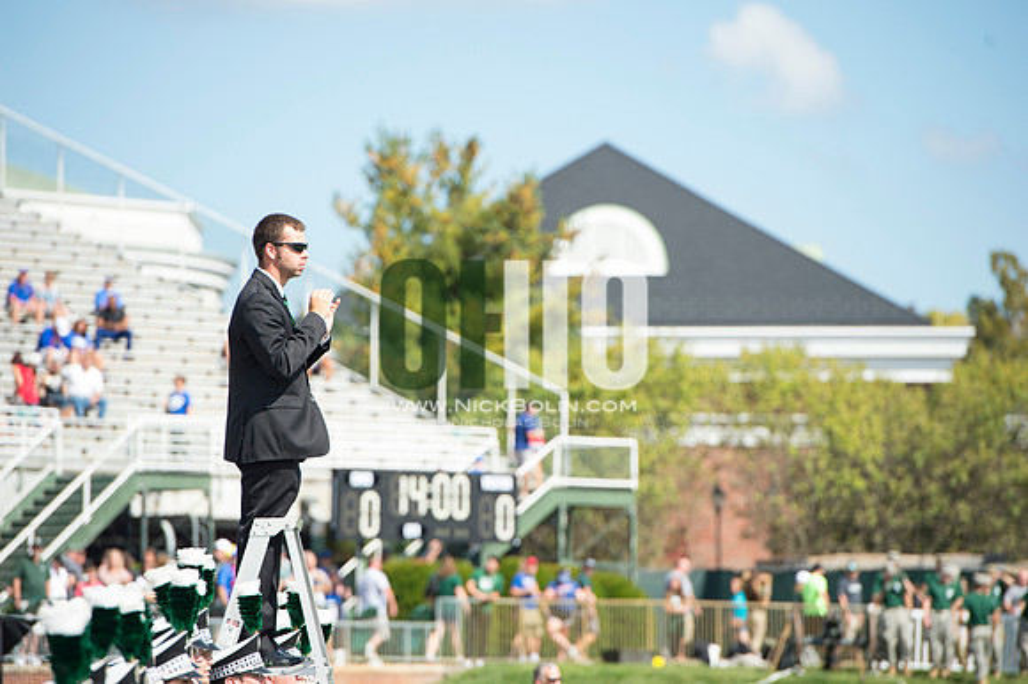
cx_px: 514
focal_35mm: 200
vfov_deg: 6.9
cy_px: 342
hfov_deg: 10.3
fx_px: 5708
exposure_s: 1/1000
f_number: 4.5
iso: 200
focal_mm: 200
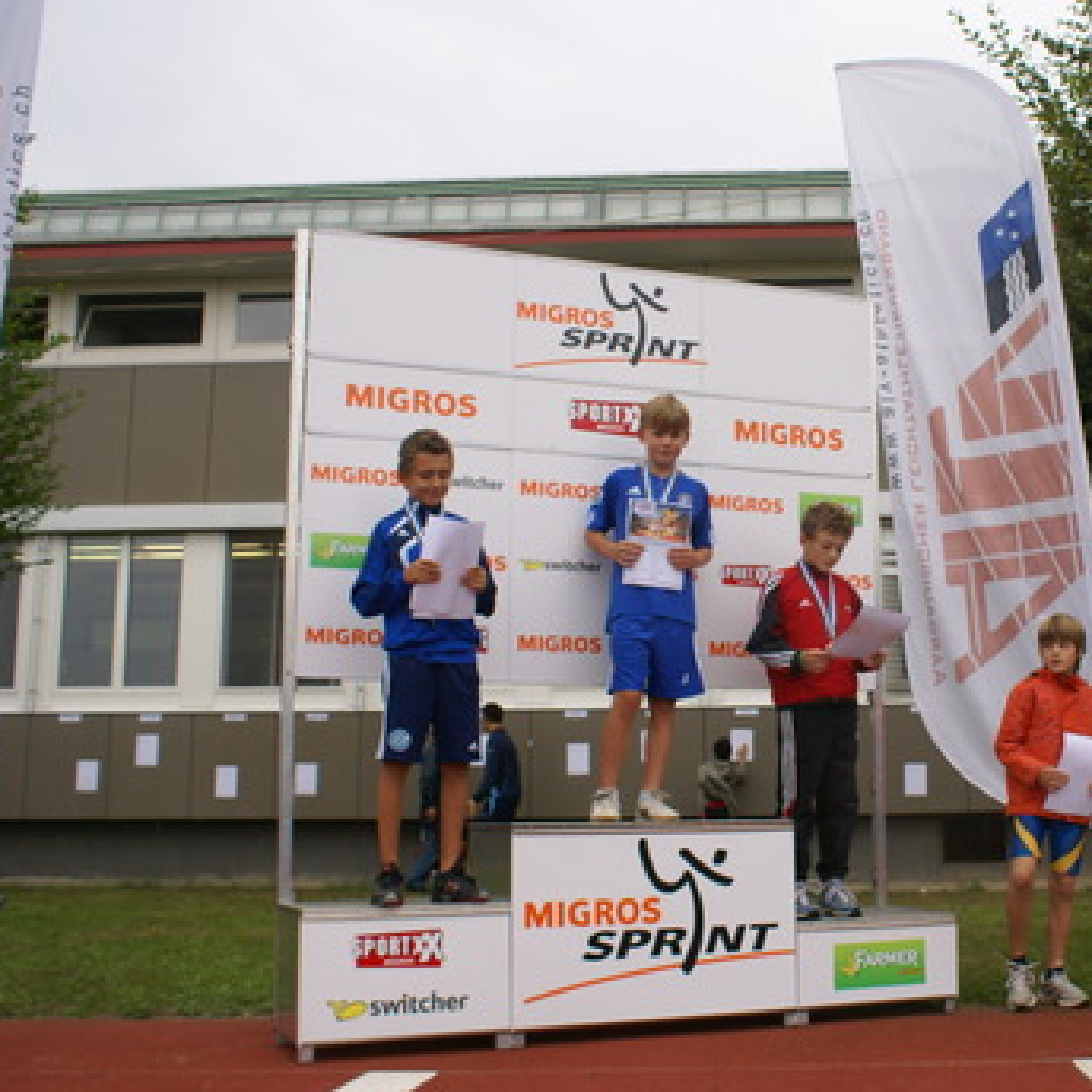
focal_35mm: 40
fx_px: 1428
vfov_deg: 41.9
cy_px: 549
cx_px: 835
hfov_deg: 40.5
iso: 100
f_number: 4
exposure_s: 1/125
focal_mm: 20
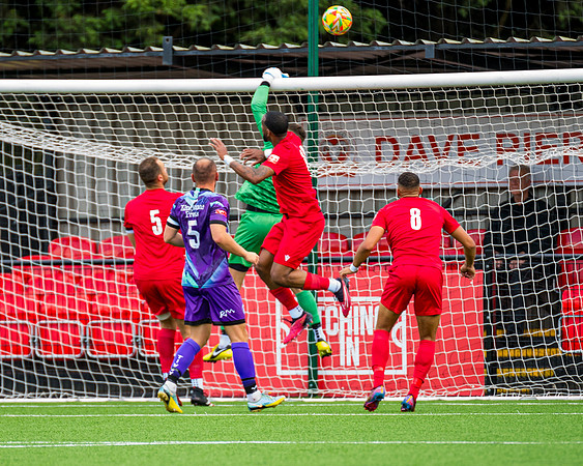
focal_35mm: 660
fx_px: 11391
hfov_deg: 2.9
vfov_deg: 2.3
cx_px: 214
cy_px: 301
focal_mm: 300
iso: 800
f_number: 2.8
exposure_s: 1/800
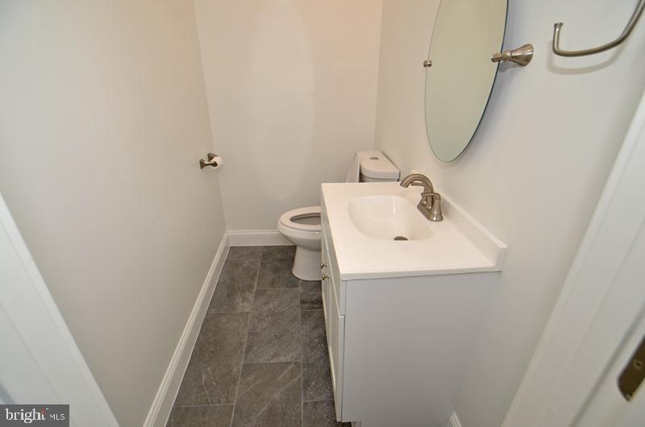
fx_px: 295
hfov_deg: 95.1
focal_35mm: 16
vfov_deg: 71.8
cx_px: 322
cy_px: 214
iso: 125
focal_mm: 11
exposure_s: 1/60
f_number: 4.5
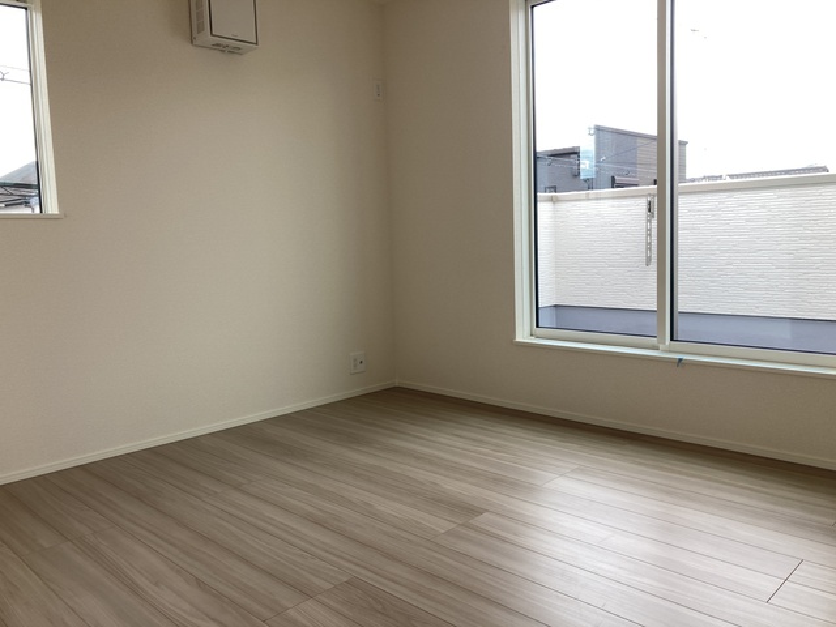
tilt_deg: -5.3
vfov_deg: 49.7
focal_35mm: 28
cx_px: 418
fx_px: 676
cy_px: 314
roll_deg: +0.7
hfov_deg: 63.4
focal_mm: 3.99
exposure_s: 1/121
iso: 32
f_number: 1.8
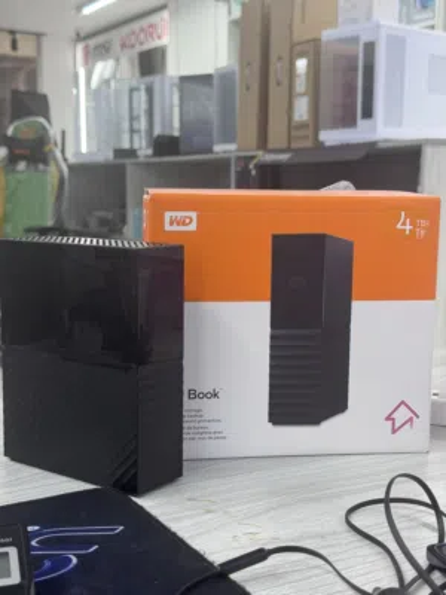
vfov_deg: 39.7
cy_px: 298
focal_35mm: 48
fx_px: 825
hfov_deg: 30.3
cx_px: 223
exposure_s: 1/50
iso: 80
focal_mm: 6.76
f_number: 1.78
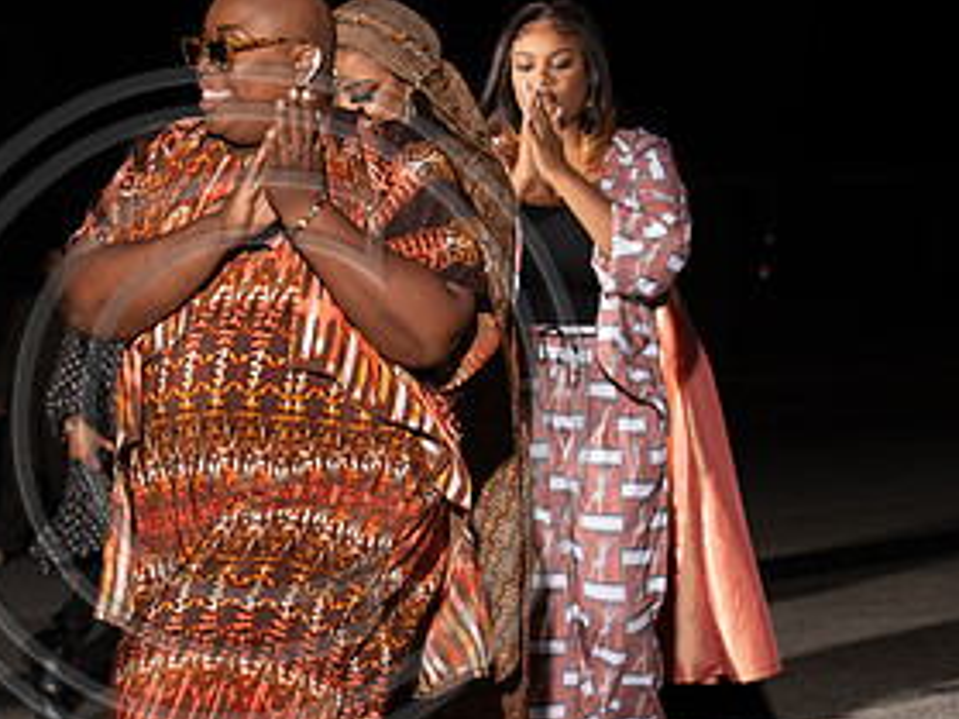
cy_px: 413
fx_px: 3877
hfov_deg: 14.0
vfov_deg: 10.6
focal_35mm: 140
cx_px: 234
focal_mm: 70
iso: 1000
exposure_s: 1/200
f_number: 6.3
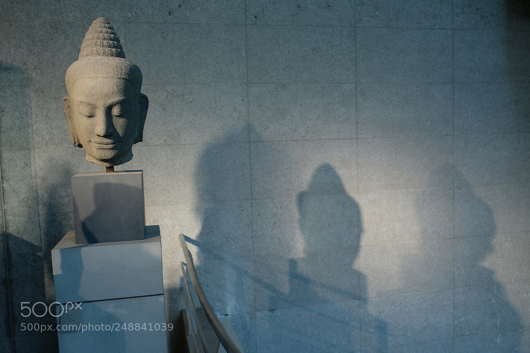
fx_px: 486
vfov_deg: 40.0
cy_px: 176
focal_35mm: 33
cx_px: 265
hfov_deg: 57.2
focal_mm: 22
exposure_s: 1/60
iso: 1250
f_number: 4
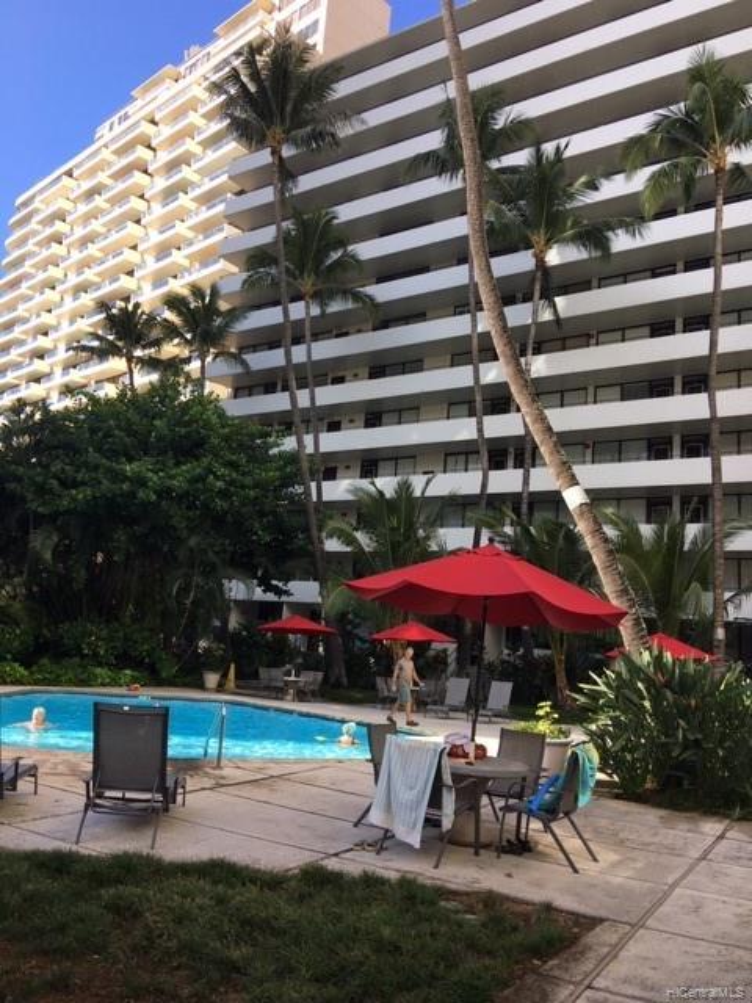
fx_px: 840
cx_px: 376
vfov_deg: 61.7
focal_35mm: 29
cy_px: 502
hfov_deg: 48.2
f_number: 2.2
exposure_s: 1/450
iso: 25
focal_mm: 4.15
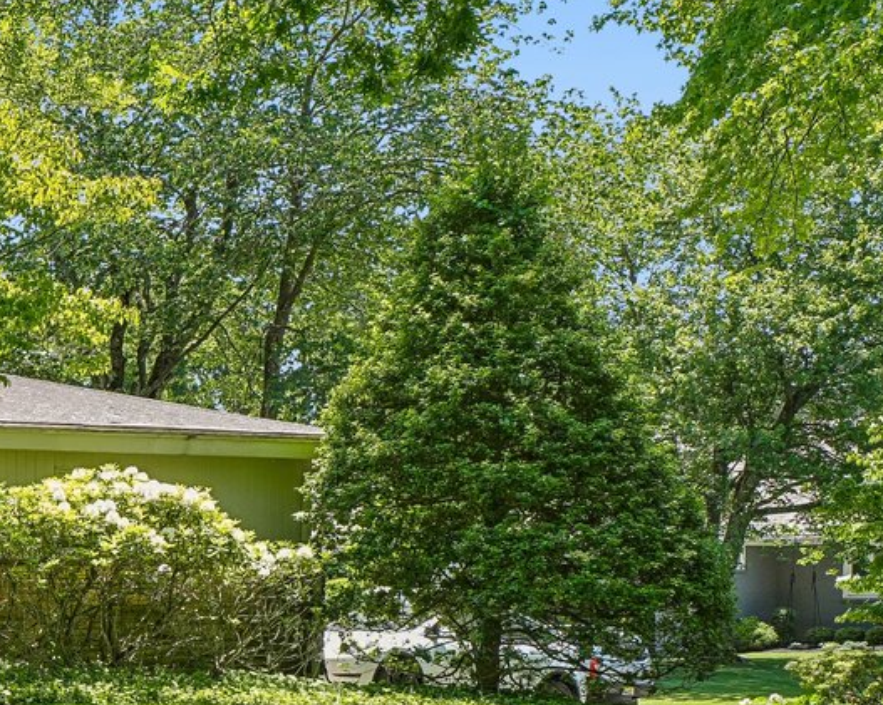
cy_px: 654
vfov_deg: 19.6
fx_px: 1992
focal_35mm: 76
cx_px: -685
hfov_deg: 19.2
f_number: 8
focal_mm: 20.9
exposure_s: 1/80
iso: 200
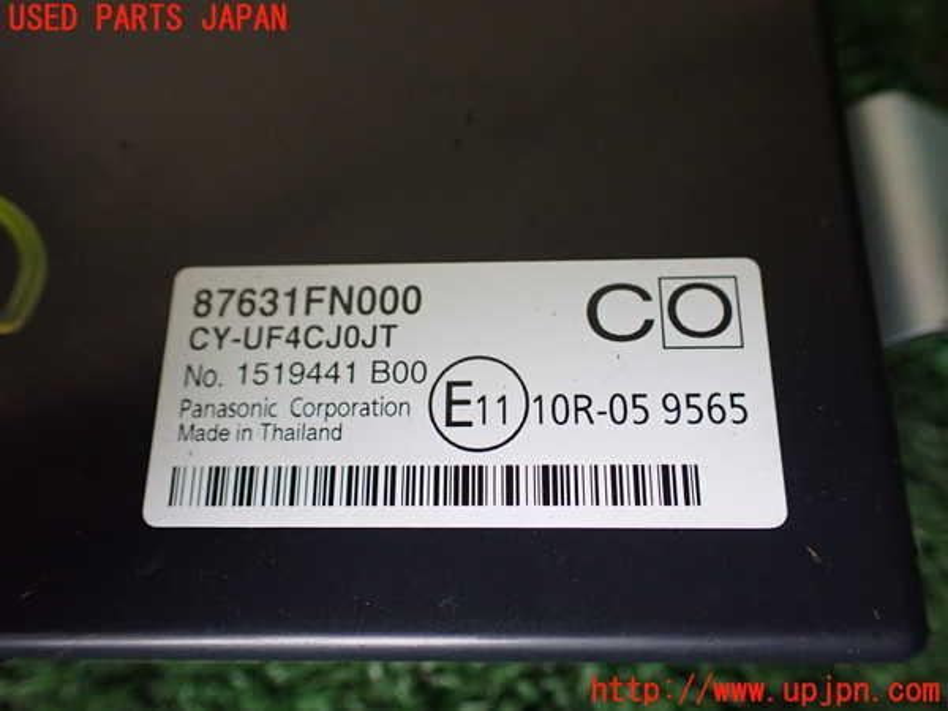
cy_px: 356
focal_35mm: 30
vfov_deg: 46.8
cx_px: 474
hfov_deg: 60.0
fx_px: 822
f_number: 2.3
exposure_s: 1/125
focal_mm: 5.4
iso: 640
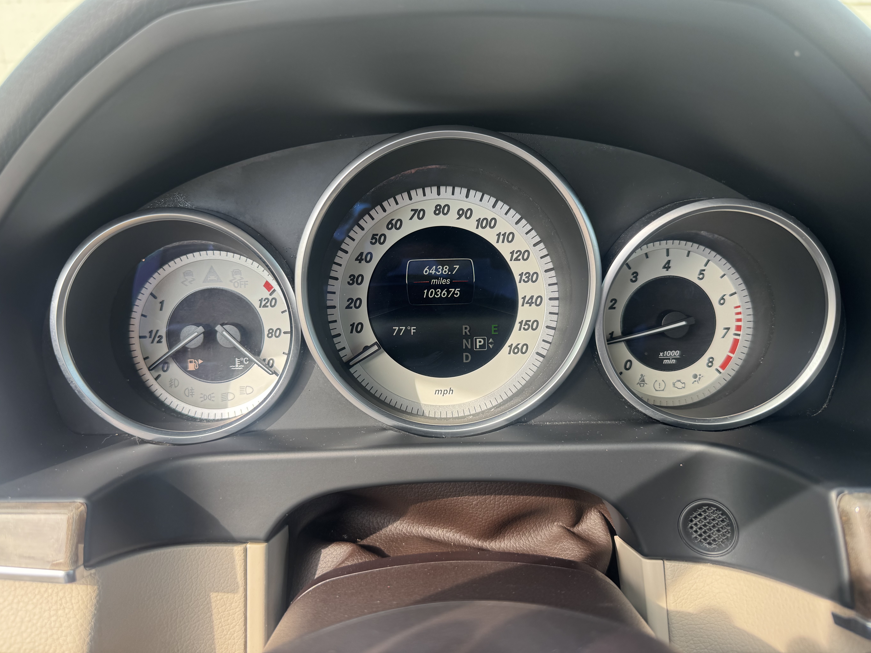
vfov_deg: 54.9
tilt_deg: -17.9
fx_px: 629
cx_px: 419
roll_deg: +1.2
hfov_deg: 69.4
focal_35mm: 25
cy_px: 314
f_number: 1.78
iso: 80
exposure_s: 1/239
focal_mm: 6.76
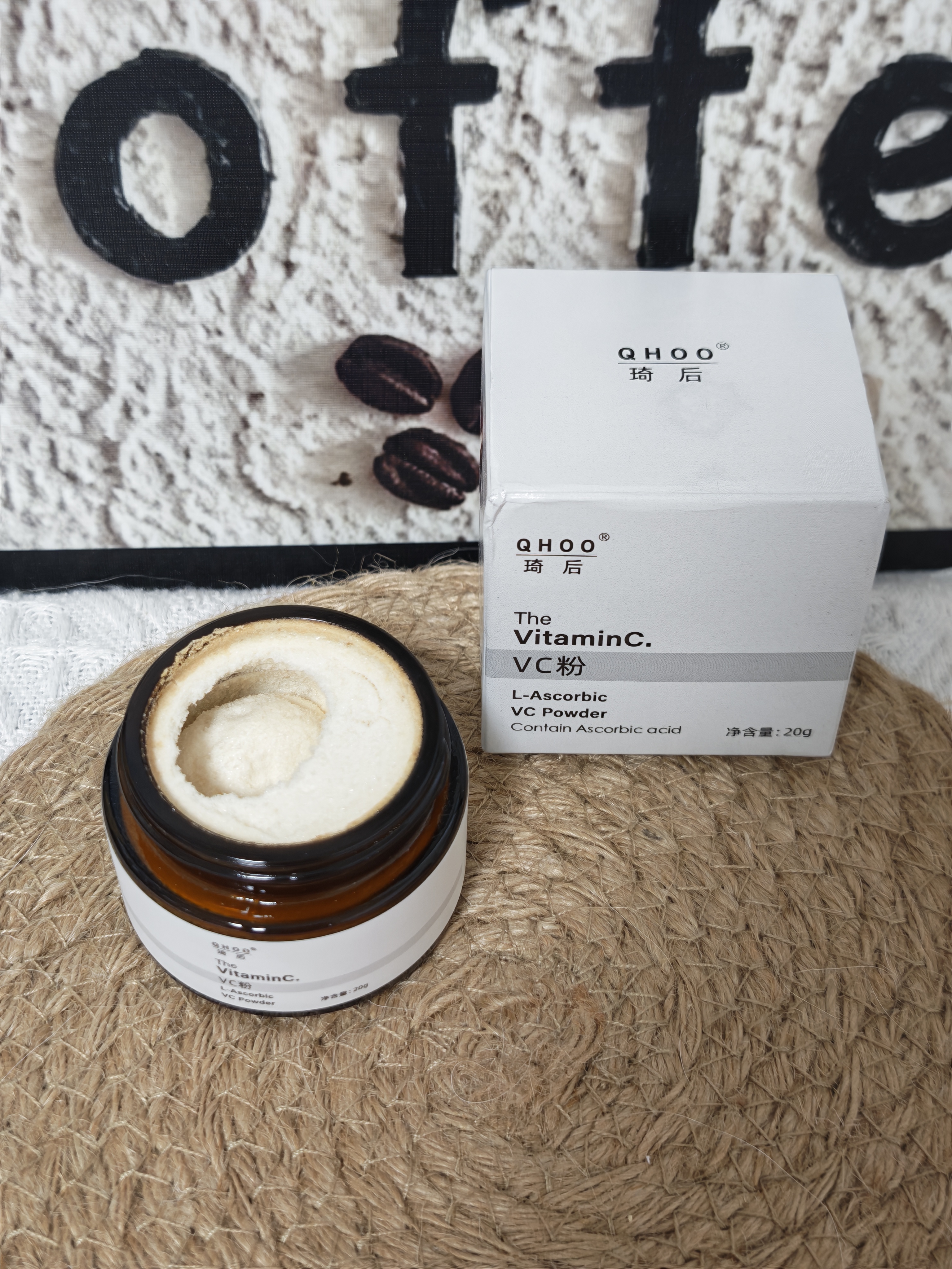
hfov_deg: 31.5
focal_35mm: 46
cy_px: 634
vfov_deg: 41.2
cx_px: 476
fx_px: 1687
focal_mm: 6.55
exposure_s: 1/33
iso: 400
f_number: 1.6
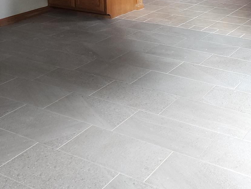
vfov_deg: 23.8
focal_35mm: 57
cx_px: 179
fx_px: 413
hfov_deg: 33.3
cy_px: -26
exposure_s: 1/60
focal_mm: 6.4
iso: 125
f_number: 1.8
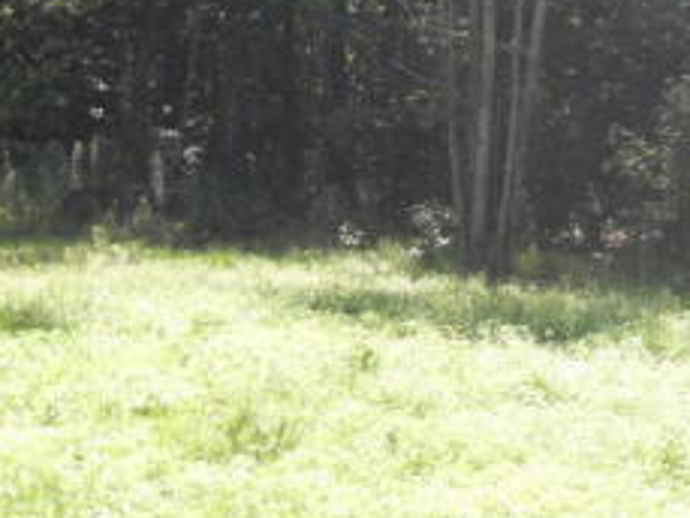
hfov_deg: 18.9
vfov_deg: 15.4
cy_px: 54
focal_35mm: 95
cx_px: 931
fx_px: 1895
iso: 80
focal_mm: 6.3
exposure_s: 1/60
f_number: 7
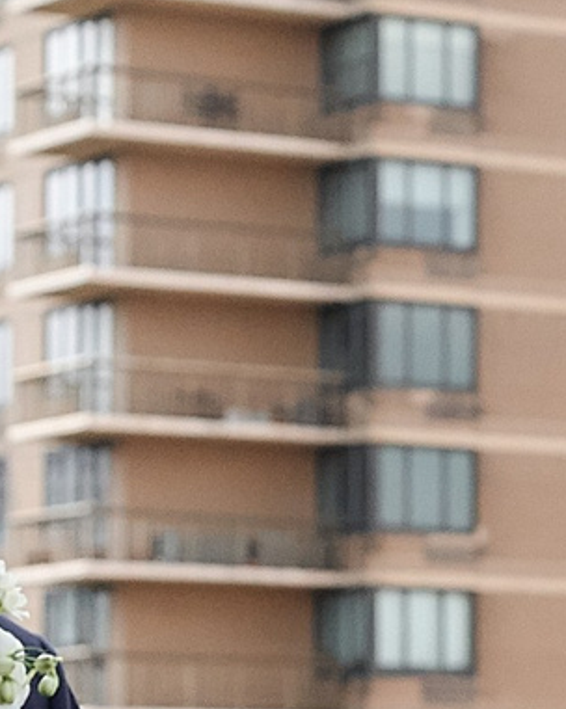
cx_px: 1246
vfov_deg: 8.7
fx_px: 4635
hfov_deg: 6.7
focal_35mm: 221
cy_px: 840
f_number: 5.6
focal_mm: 35
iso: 1250
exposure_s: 1/2500
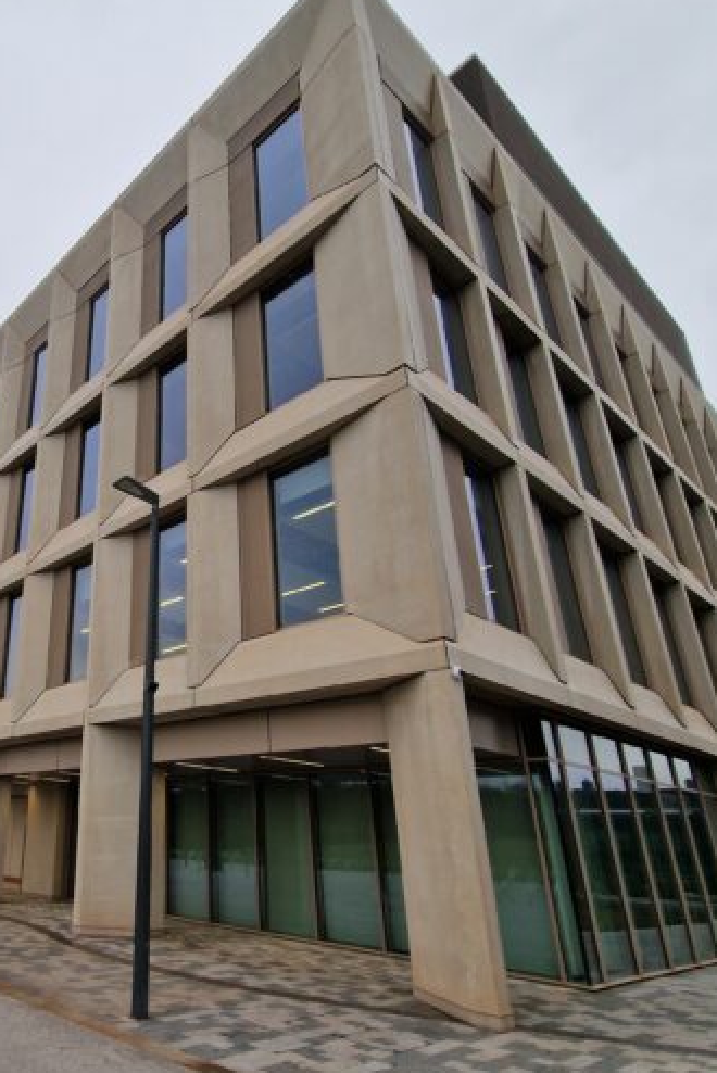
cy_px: 565
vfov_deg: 81.1
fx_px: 626
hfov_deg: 54.3
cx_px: 115
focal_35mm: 21
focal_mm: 2.2
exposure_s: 1/164
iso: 50
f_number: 2.2
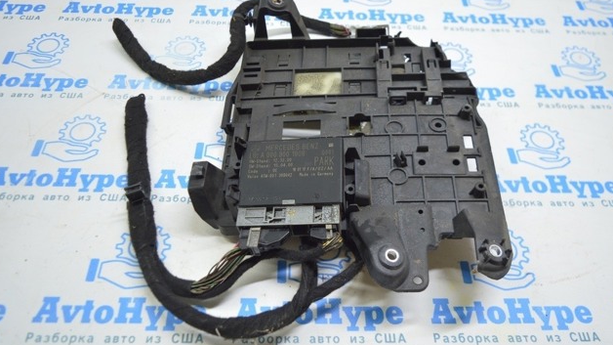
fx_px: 520
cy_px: 169
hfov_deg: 61.0
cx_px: 307
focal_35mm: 32
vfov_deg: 36.7
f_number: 3.8
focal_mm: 20
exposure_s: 1/40
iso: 400
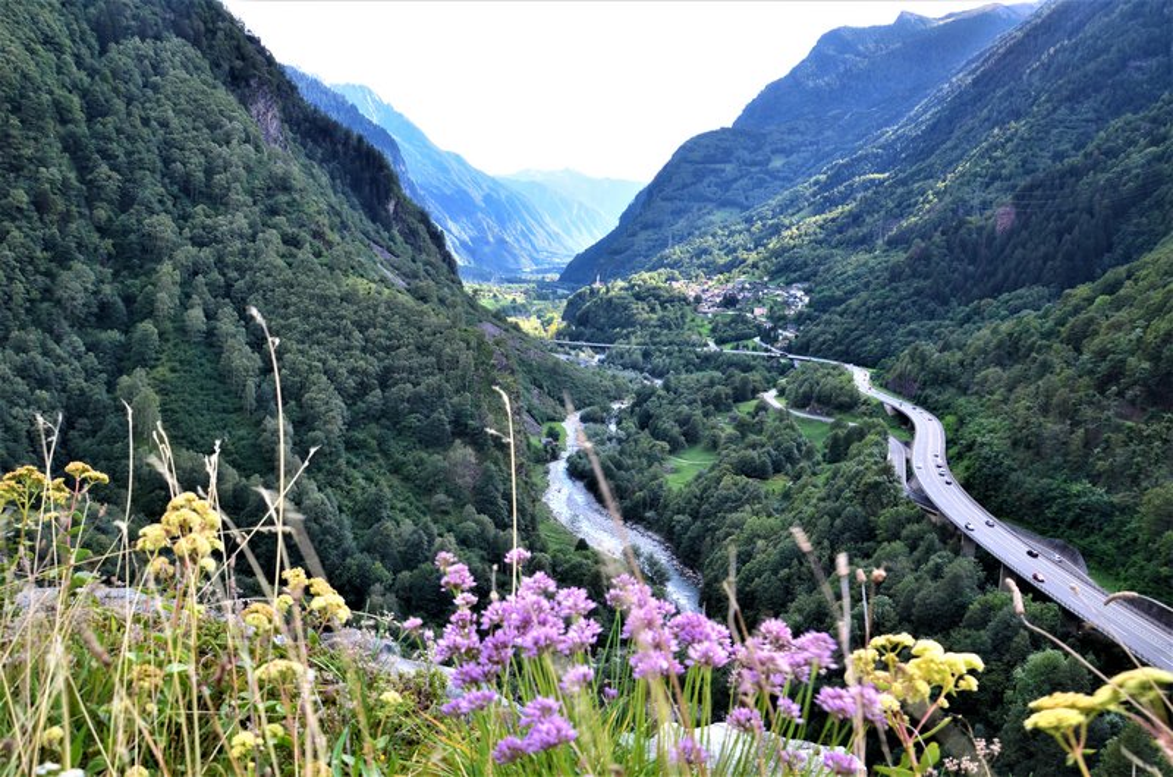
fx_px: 878
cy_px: 388
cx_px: 586
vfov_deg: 47.7
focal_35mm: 27
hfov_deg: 67.5
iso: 320
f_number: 8
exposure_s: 1/60
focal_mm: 18
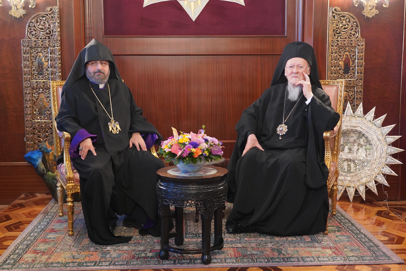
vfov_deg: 30.5
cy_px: 136
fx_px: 496
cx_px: 203
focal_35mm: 44
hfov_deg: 44.5
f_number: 4
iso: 8000
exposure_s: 1/160
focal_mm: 44
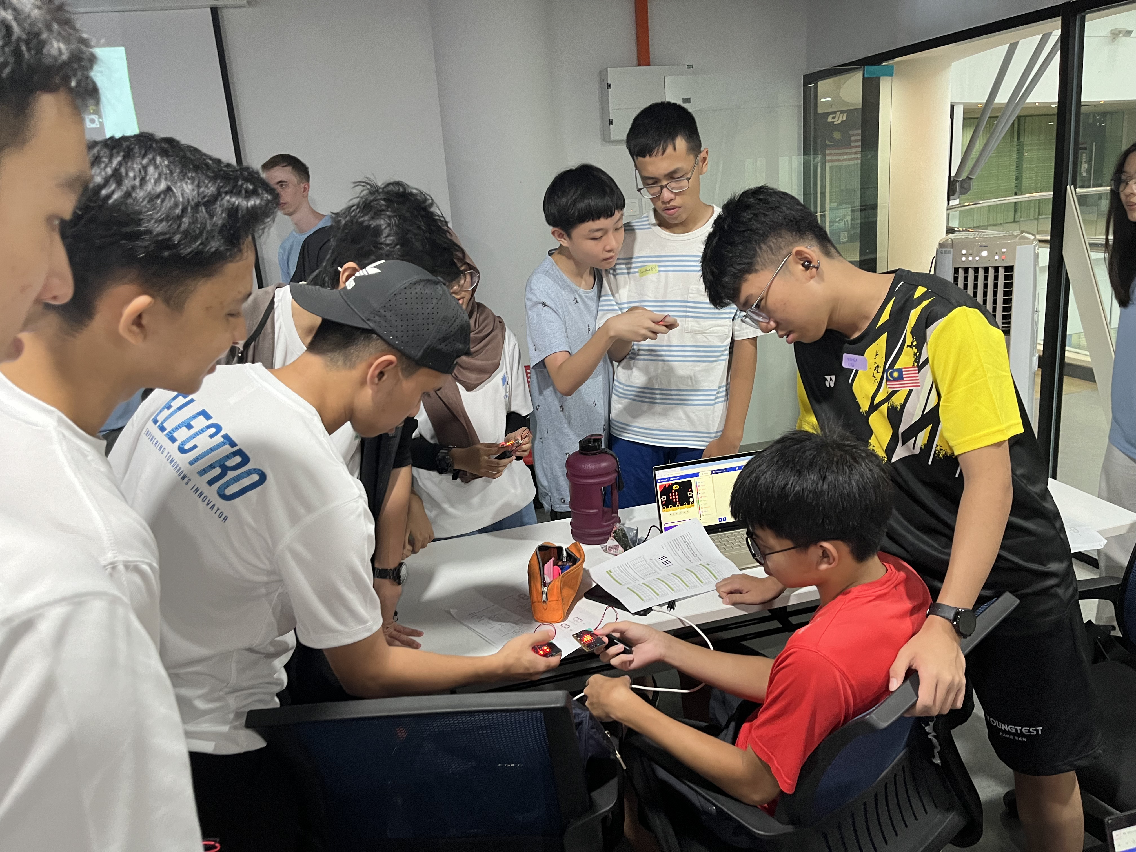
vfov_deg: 53.1
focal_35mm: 26
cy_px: 426
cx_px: 568
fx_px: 853
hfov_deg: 67.3
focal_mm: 5.1
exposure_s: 1/55
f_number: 1.6
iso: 200
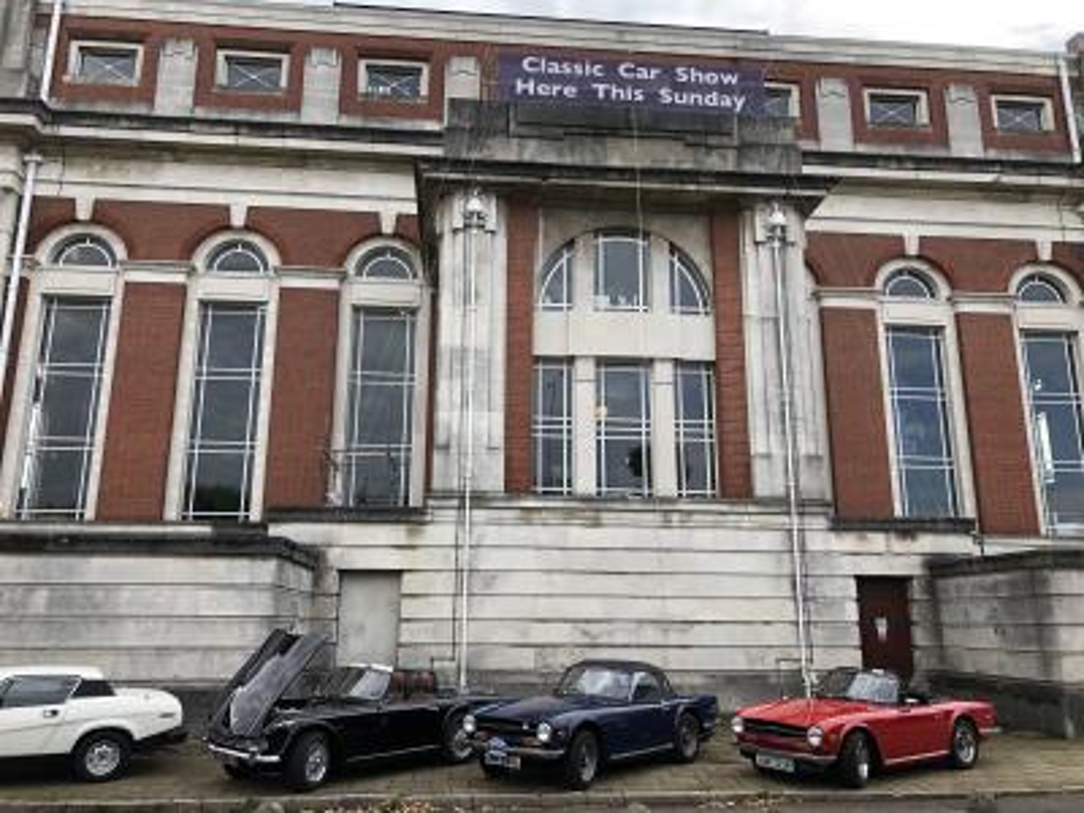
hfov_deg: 63.4
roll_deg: +0.5
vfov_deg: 49.7
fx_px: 877
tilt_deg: +15.5
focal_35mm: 28
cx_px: 542
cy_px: 406
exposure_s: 1/495
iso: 20
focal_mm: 3.99
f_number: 1.8
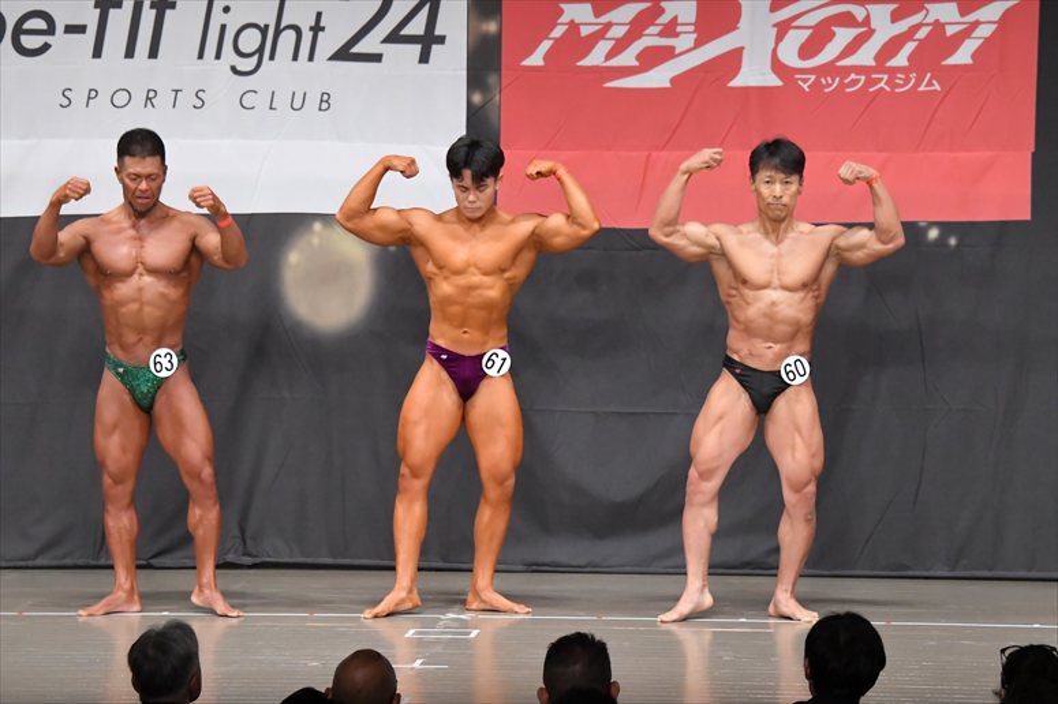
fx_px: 5376
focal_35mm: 183
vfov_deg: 7.5
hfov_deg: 11.2
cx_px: 529
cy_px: 352
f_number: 5.6
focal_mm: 122
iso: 6400
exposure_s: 1/400
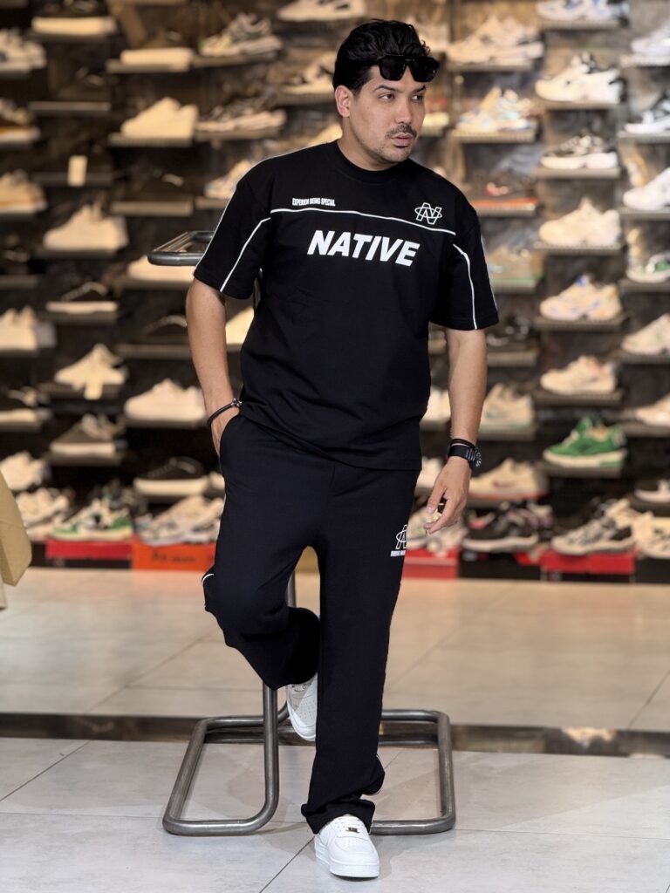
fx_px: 3097
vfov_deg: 16.4
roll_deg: +0.5
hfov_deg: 12.3
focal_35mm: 120
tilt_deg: -6.1
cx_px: 335
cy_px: 446
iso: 200
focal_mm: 15.66
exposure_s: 1/100
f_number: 2.8
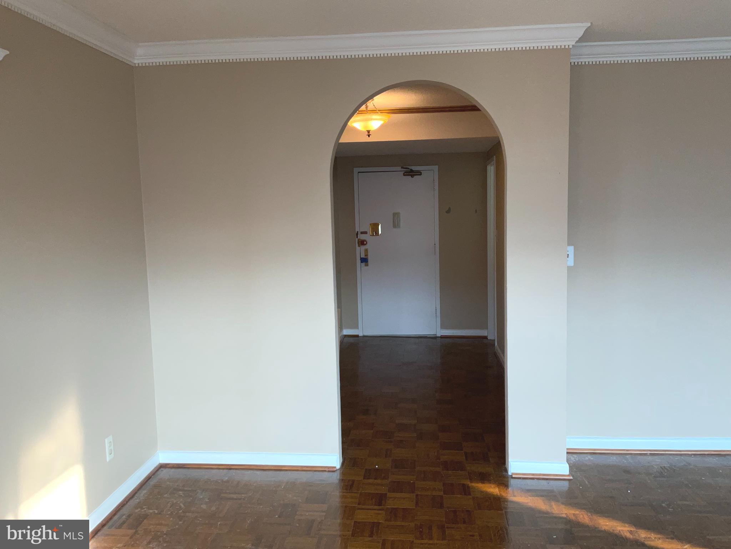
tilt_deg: -5.8
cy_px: 274
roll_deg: +1.1
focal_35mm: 29
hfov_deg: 61.7
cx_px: 366
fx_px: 612
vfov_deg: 48.2
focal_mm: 3
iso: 25
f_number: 1.8
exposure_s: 1/109
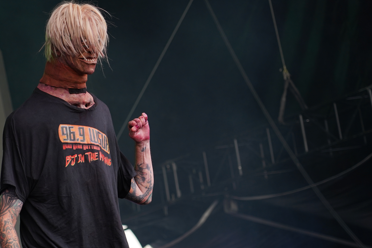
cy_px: 181
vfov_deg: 8.2
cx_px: 95
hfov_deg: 12.3
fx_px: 1726
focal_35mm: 167
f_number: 4
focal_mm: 105
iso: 250
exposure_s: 1/125
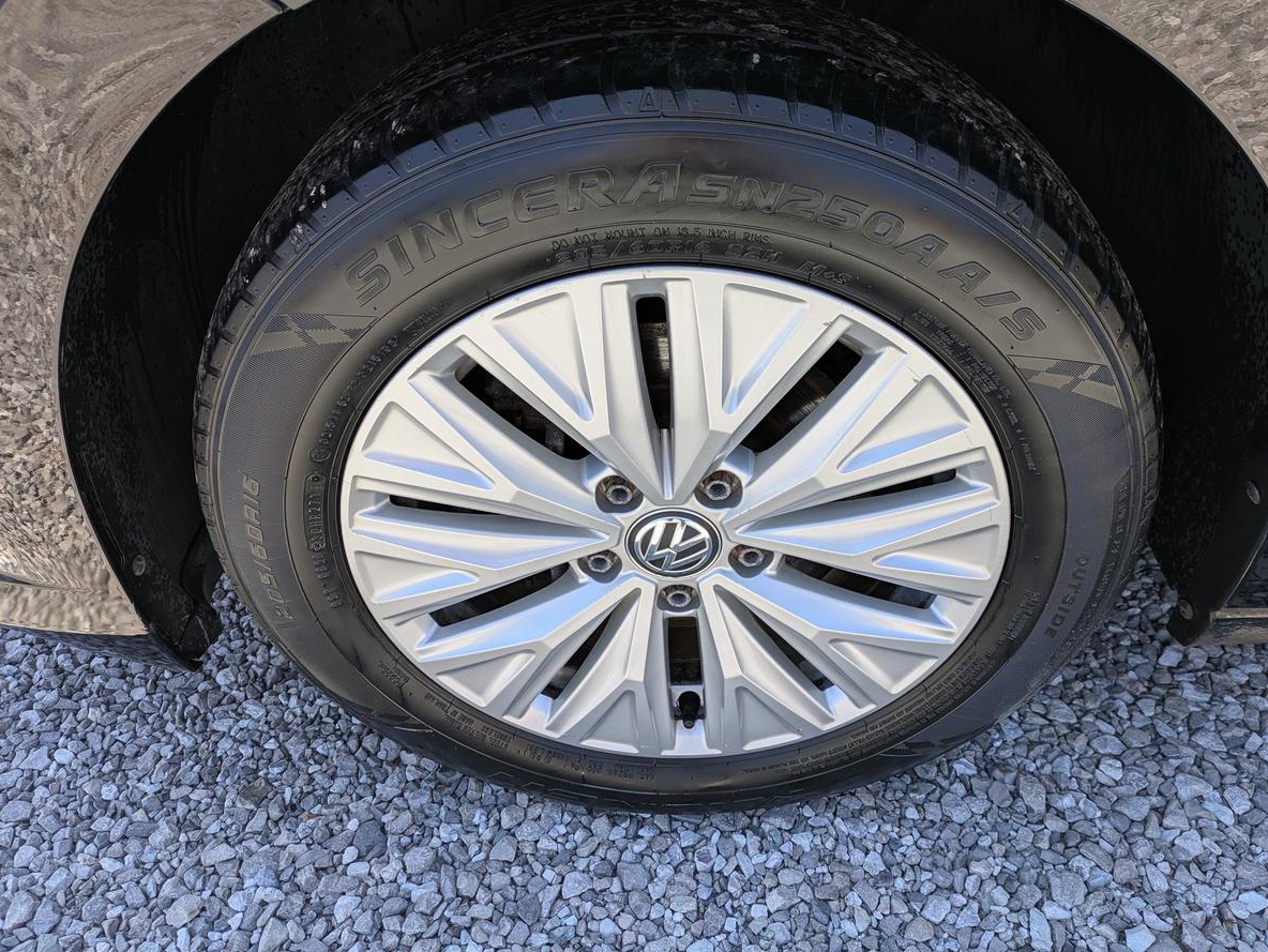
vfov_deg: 51.4
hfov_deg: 65.2
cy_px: 466
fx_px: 989
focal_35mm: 27
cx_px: 673
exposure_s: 1/464
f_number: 1.89
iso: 45
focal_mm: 5.43
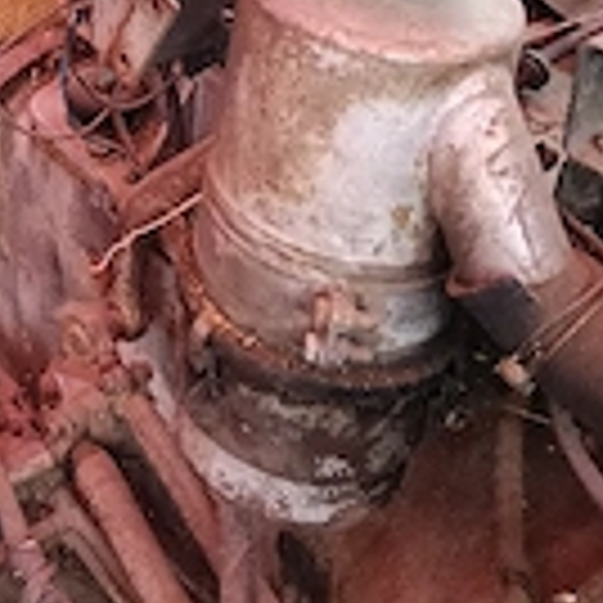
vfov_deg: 22.8
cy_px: -72
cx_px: -58
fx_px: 1399
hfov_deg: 22.9
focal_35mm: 71
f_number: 1.8
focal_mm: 3.98
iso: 160
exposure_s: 1/33.3
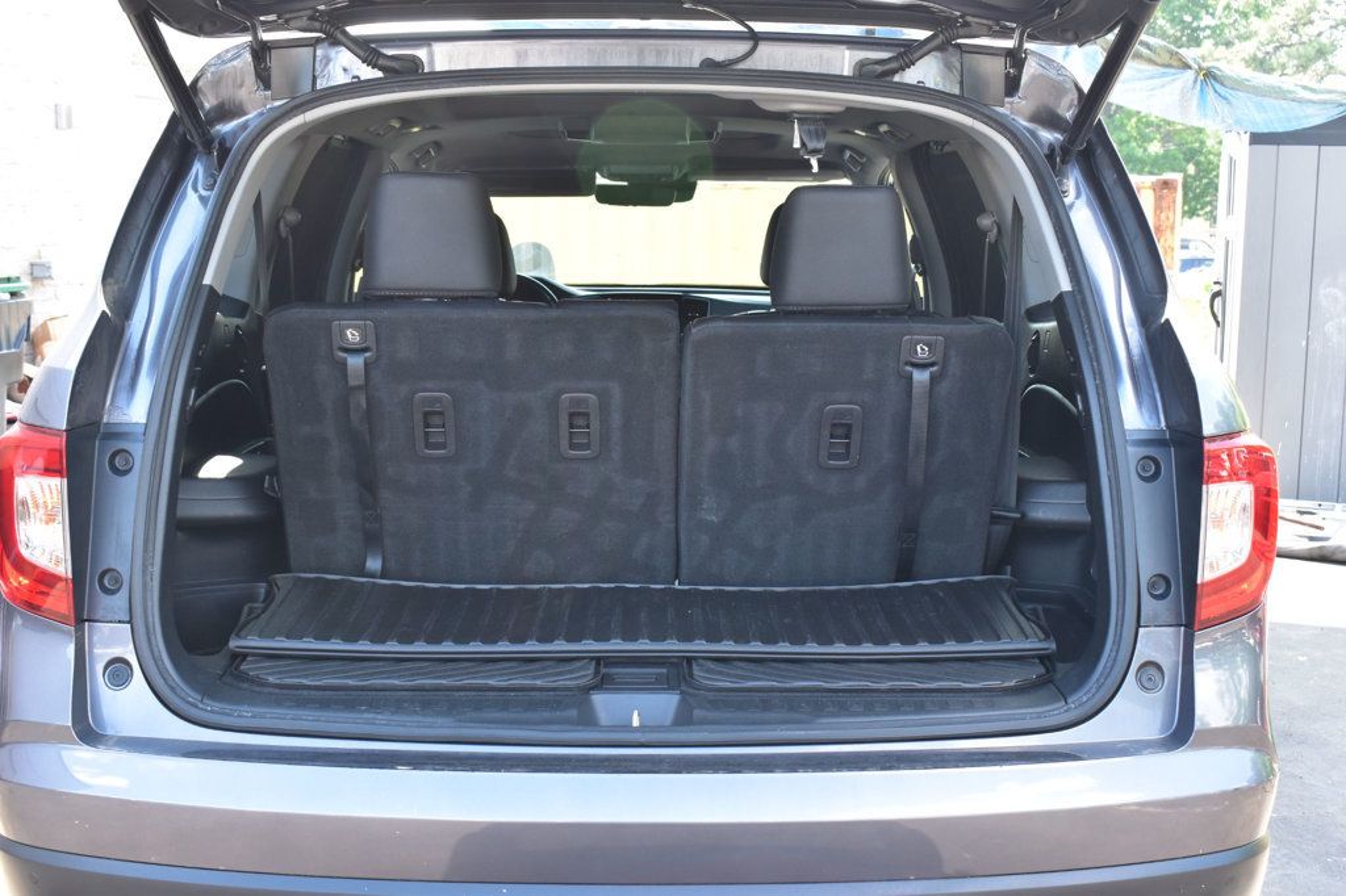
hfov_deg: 45.0
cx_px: 673
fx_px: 1626
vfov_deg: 30.8
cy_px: 448
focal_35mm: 44
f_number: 8
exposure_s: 1/50
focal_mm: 29
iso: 400
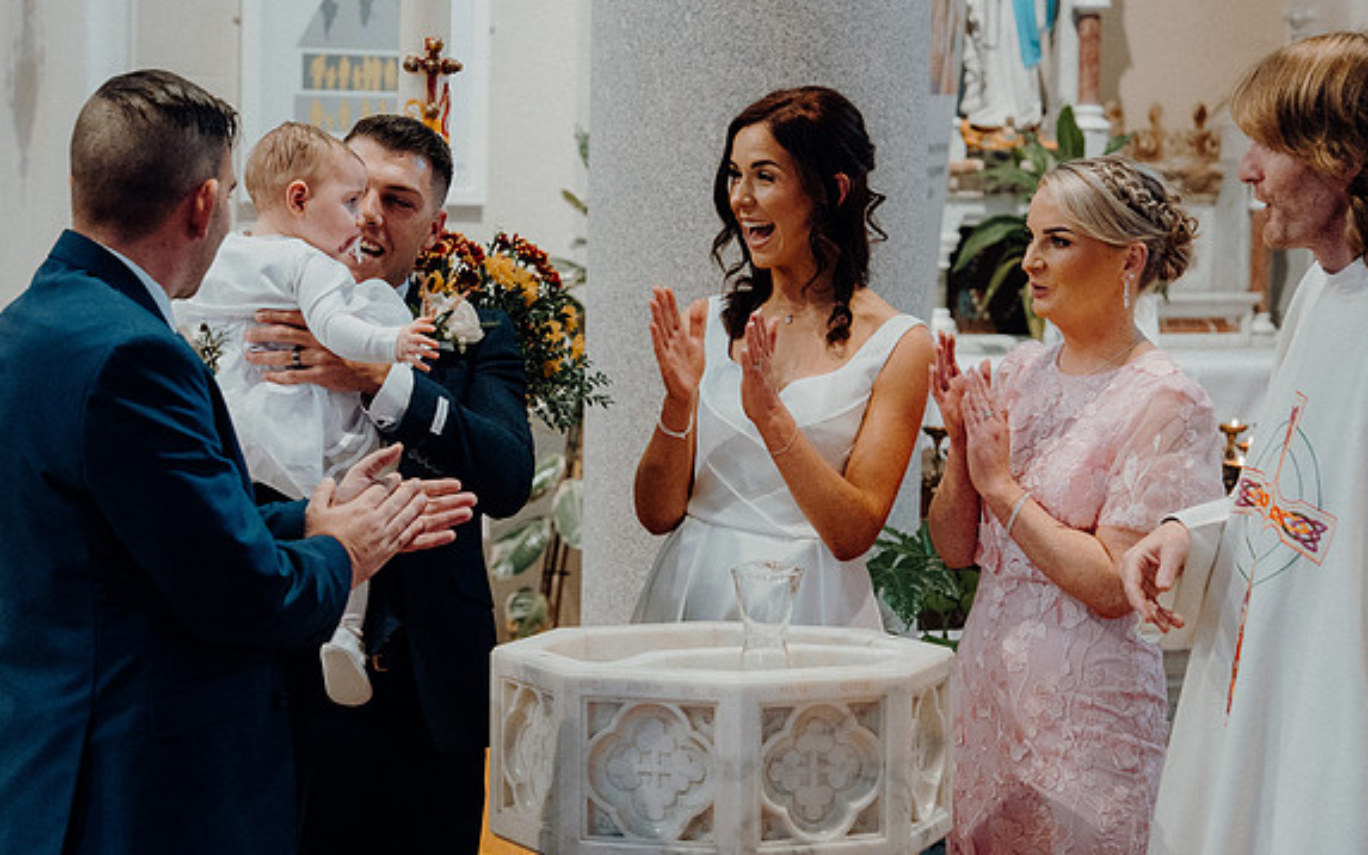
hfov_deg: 21.4
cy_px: 407
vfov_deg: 13.5
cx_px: 683
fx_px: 3616
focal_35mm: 97
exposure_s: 1/160
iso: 2500
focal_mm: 63
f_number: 3.5
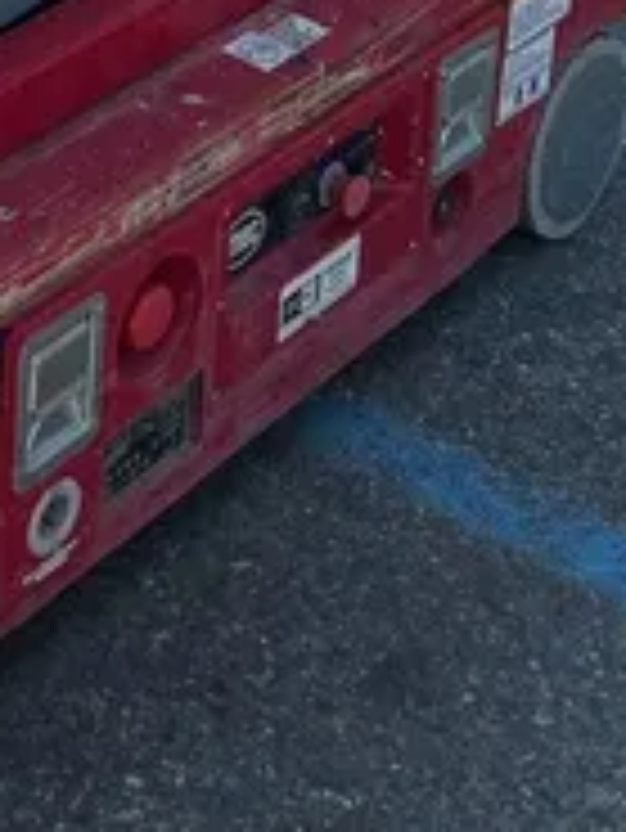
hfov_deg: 13.9
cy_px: -632
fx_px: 2481
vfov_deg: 16.3
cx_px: -140
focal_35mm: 103
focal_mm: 5.7
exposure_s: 1/1808
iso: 50
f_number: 1.5
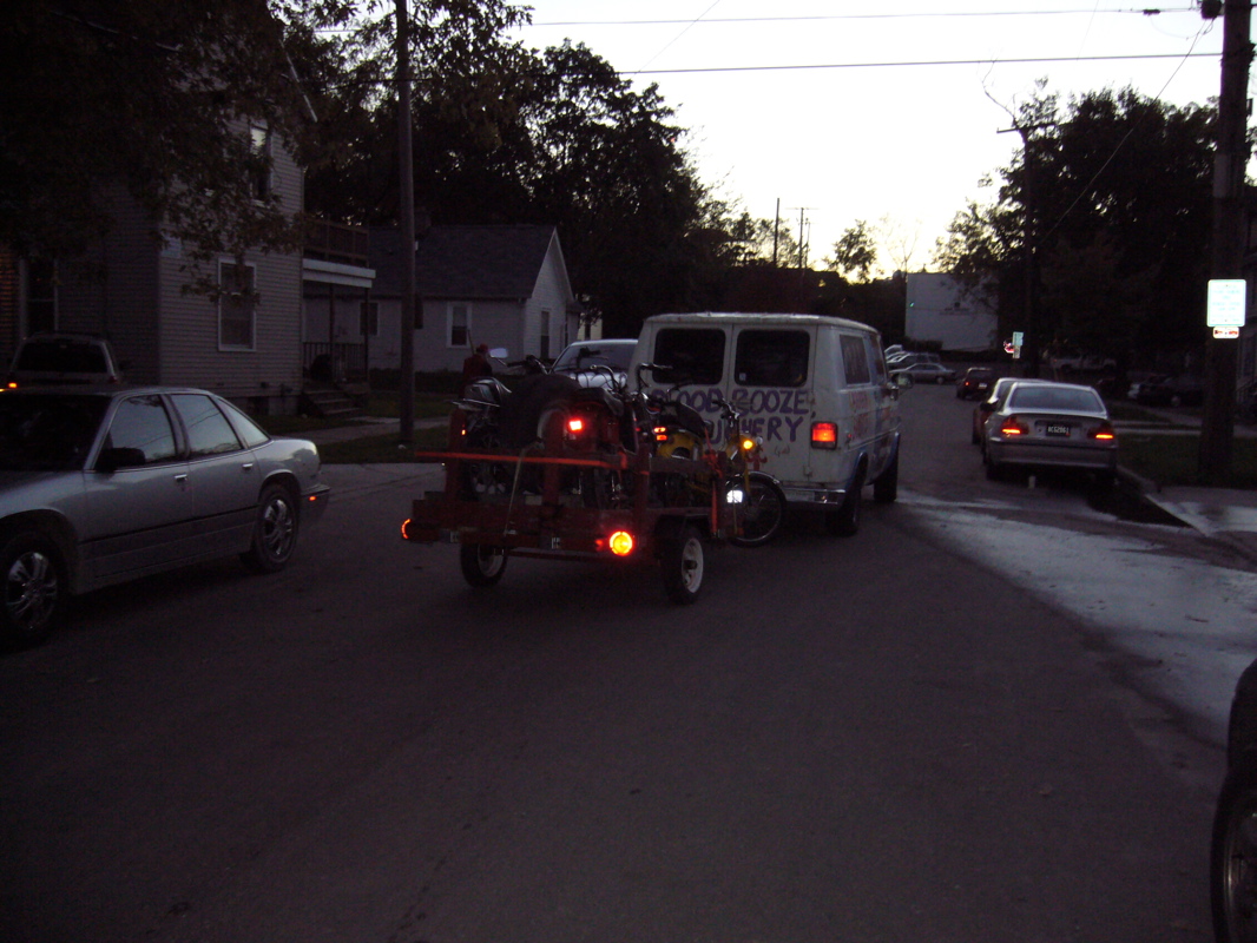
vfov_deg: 40.7
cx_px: 628
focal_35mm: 35
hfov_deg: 52.6
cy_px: 472
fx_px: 1271
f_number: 2.8
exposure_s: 1/60
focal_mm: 5.8
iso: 200
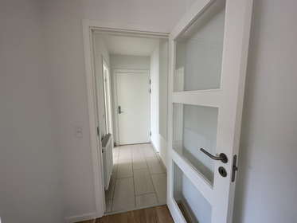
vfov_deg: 85.7
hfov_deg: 102.0
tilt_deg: -7.5
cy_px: 112
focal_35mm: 14
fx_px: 120
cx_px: 148
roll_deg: +0.6
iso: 100
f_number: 2.2
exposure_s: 1/100
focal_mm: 2.22
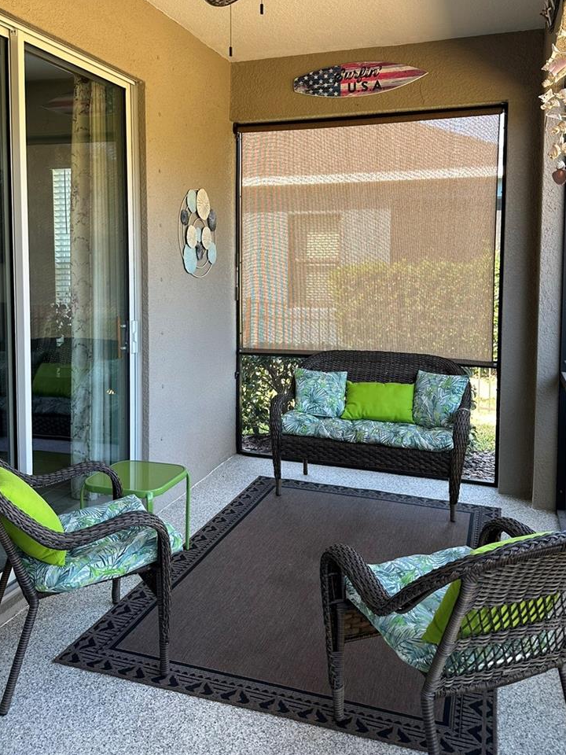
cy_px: 306
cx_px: 270
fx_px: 654
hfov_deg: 46.8
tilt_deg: -2.8
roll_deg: -0.3
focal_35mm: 30
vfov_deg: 59.5
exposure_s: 1/121
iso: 100
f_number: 1.78
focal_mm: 6.86
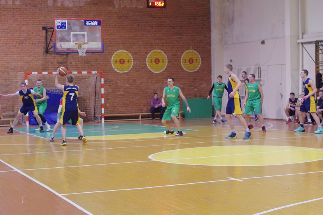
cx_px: 162
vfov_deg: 18.1
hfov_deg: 27.0
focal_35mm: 75
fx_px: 672
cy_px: 108
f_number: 3.2
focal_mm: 50
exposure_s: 1/160
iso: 1600
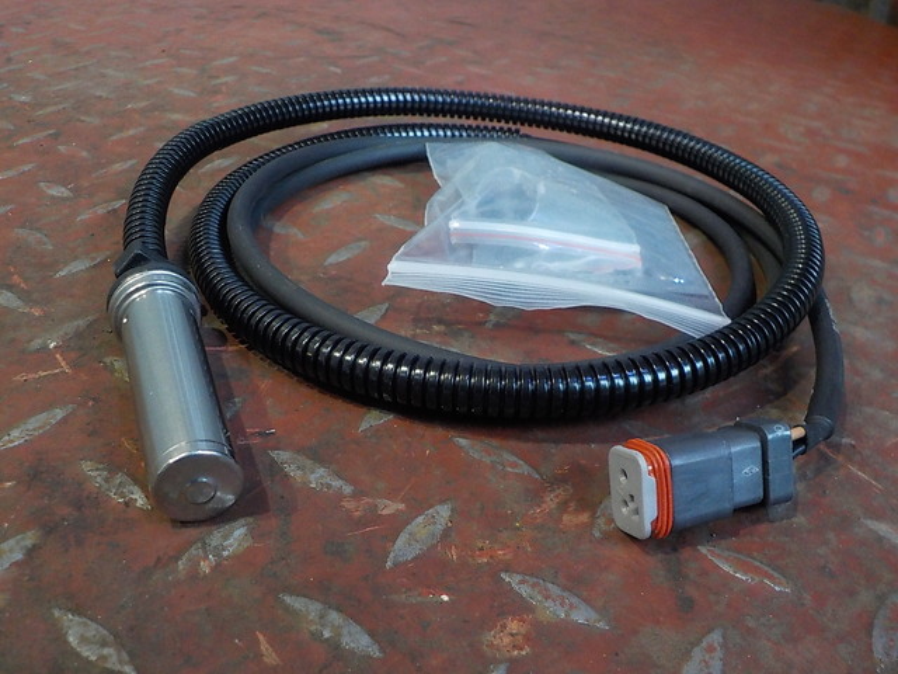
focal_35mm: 30
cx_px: 449
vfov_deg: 46.8
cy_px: 337
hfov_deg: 60.0
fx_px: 778
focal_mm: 4.1
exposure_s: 1/30
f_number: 3.3
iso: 400
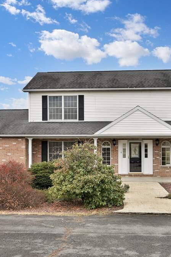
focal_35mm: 46
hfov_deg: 29.2
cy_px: 126
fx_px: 328
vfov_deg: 42.7
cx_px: 79
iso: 100
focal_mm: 30
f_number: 6.3
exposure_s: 1/160
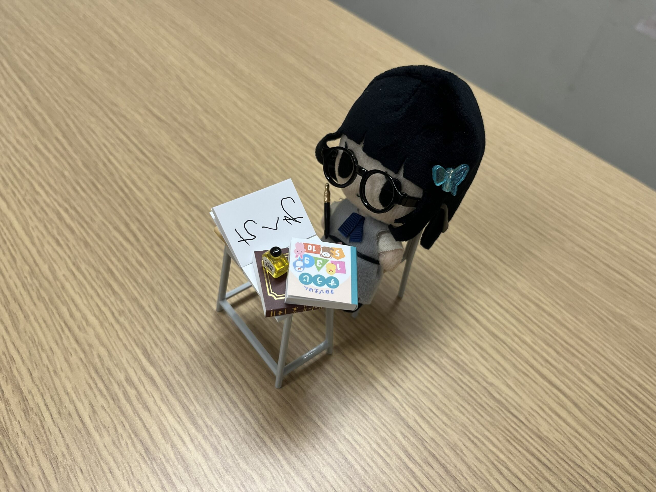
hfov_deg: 67.3
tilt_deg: -47.8
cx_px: 328
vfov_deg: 53.1
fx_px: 493
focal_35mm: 26
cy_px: 246
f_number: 1.6
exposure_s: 1/100
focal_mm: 5.1
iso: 125
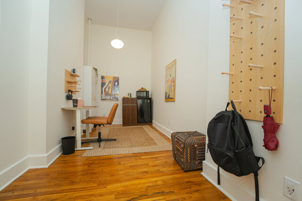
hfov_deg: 104.2
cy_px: 100
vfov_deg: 81.2
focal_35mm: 14
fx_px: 117
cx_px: 151
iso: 2000
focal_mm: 14
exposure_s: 1/125
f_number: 8
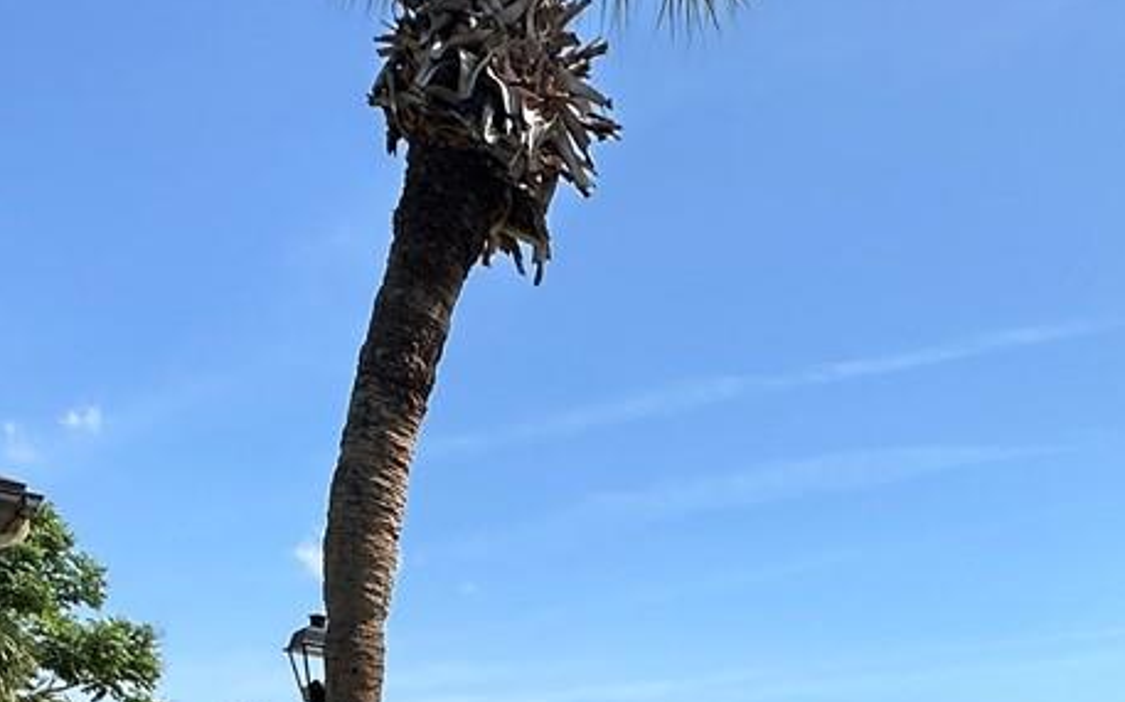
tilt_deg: -9.0
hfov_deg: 38.6
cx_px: 704
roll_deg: -3.2
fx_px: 1593
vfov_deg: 19.3
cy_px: 1232
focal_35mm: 52
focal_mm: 2.22
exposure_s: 1/1511
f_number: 2.2
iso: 50
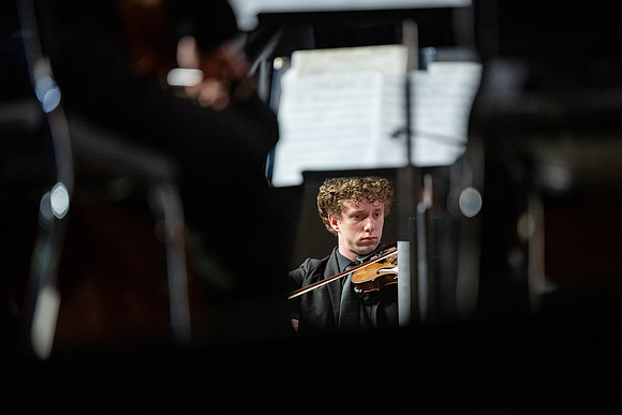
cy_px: 208
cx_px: 311
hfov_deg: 10.3
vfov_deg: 6.9
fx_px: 3456
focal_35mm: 200
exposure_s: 1/400
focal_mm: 200
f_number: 2.8
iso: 2500
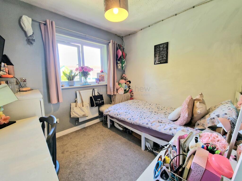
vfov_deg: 89.9
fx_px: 91
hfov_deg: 106.2
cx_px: 121
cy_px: 90
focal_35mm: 13
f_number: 2.2
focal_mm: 2.2
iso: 100
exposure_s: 1/50
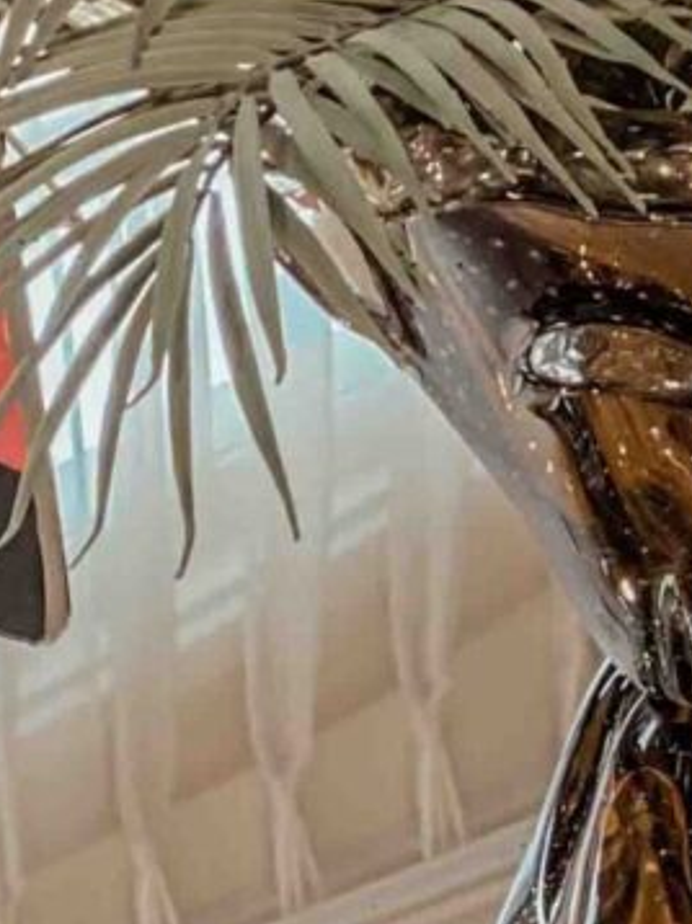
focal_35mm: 279
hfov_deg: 5.2
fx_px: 7445
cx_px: 1350
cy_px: 1381
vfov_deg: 7.0
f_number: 2
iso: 100
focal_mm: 6
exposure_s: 1/122
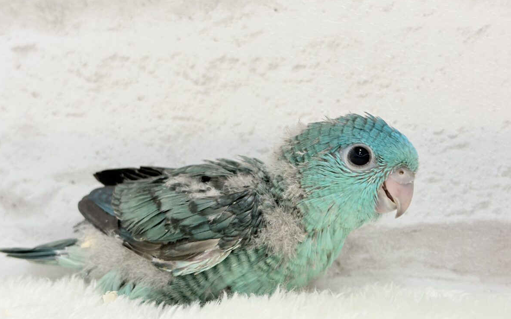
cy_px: 169
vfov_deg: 23.1
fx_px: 780
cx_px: 258
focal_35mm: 56
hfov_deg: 36.3
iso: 50
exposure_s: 1/50
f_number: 1.6
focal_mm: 5.96
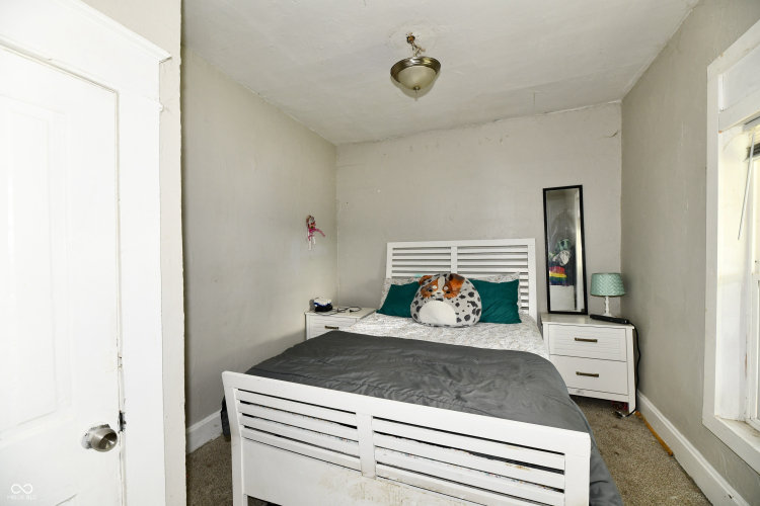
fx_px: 296
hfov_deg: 104.3
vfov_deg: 81.2
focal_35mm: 14
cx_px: 380
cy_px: 253
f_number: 6.3
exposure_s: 1/60
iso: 640
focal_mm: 14
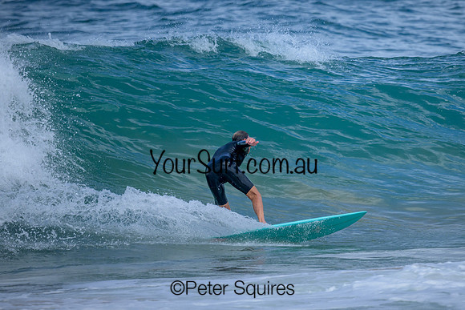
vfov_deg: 1.3
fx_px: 14151
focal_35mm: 1095
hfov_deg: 1.9
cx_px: 309
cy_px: 132
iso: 500
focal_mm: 800
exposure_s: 1/2500
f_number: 6.3
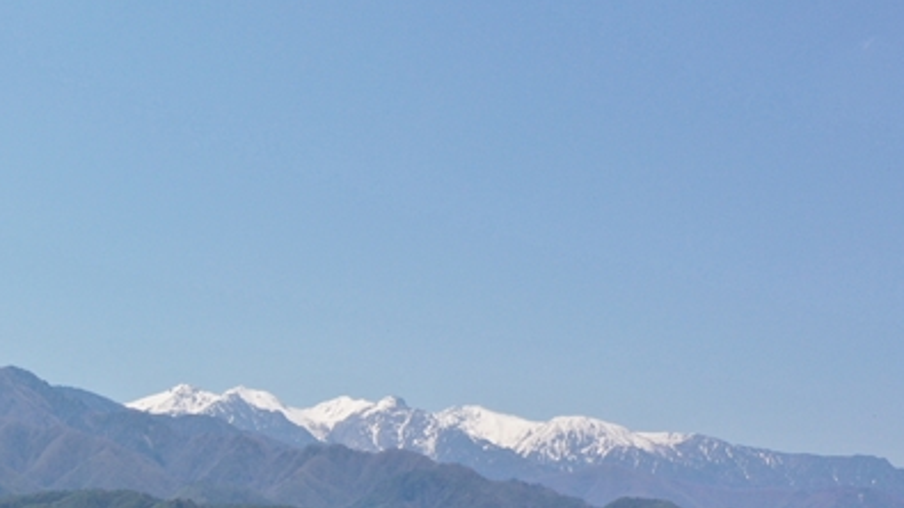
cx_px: -50
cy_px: 762
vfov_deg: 14.8
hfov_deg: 26.1
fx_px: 1821
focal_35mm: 76
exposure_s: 1/500
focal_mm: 10.26
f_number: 6.3
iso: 100
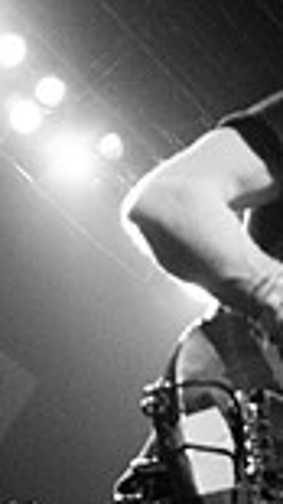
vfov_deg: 21.3
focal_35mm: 91
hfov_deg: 12.4
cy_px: 654
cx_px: 473
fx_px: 1216
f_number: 2.8
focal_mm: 20
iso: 640
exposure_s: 1/160
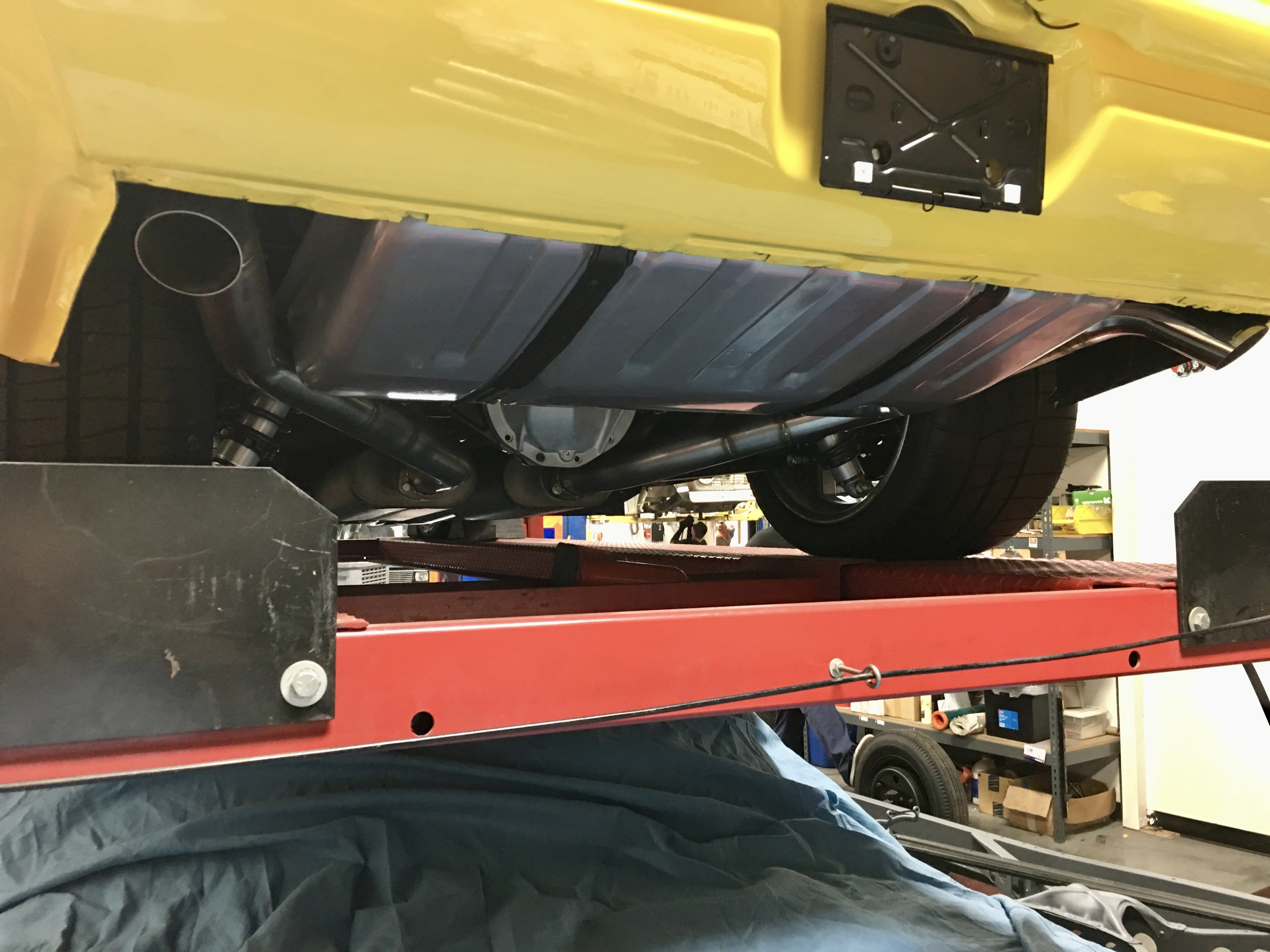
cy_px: 476
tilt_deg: +3.0
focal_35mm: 29
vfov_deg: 48.2
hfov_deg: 61.7
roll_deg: -0.1
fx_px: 1064
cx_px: 635
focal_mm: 4.15
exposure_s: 1/8
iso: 100
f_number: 2.2
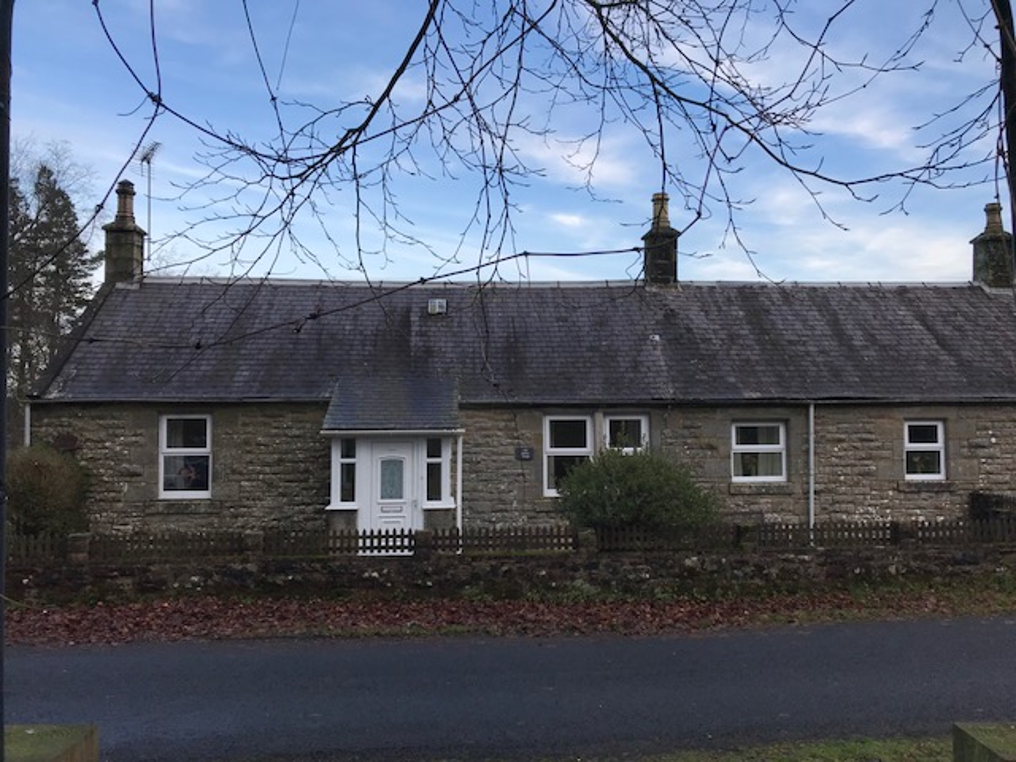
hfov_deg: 63.4
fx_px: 822
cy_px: 381
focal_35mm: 28
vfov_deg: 49.7
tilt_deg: +2.9
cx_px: 508
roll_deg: +0.0
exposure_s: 1/460
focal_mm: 3.99
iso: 20
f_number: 1.8
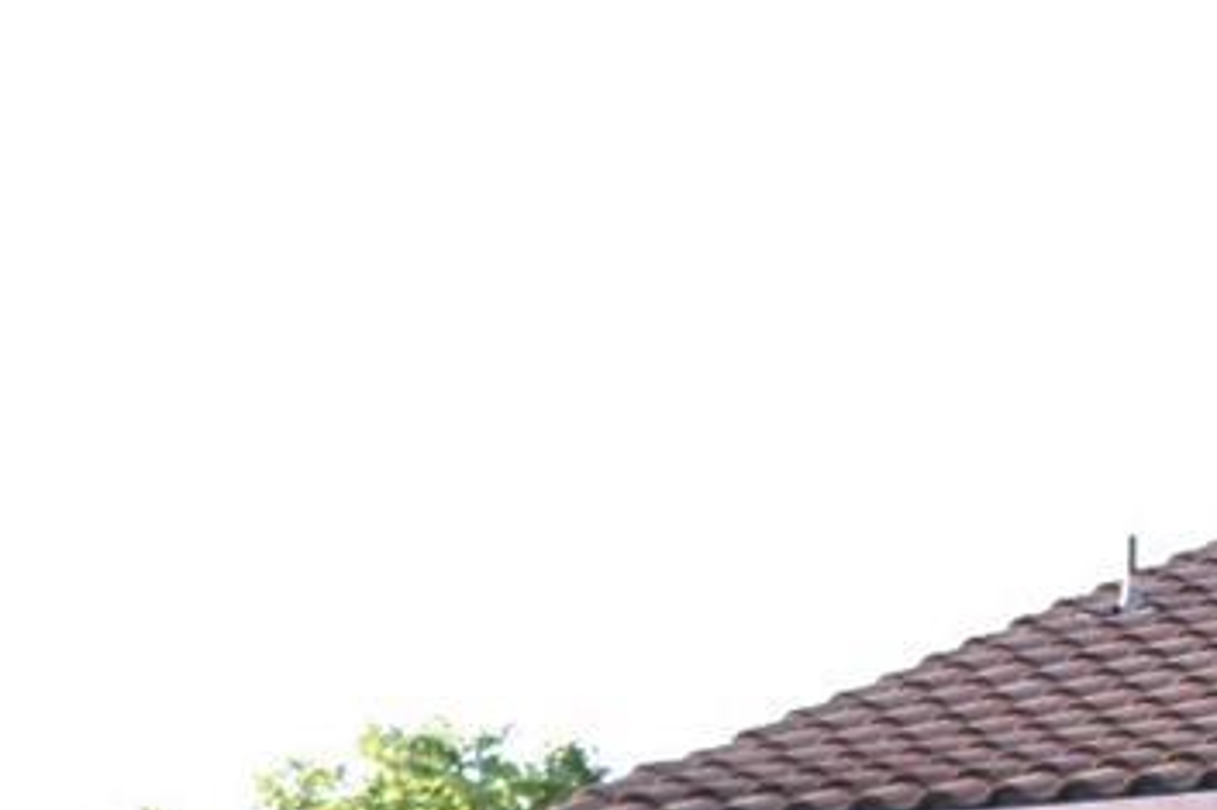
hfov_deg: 9.5
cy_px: 1703
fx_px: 6893
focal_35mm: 204
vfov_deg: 6.5
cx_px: 2386
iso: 800
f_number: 8
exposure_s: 1/400
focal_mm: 32
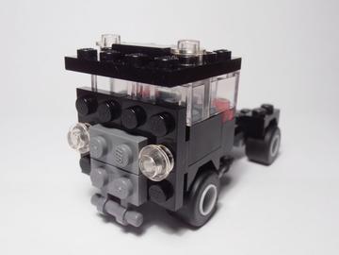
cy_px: 128
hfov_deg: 50.1
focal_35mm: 37
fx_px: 362
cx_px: 170
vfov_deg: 38.7
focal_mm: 6.61
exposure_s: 1/40
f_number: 3.9
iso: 100
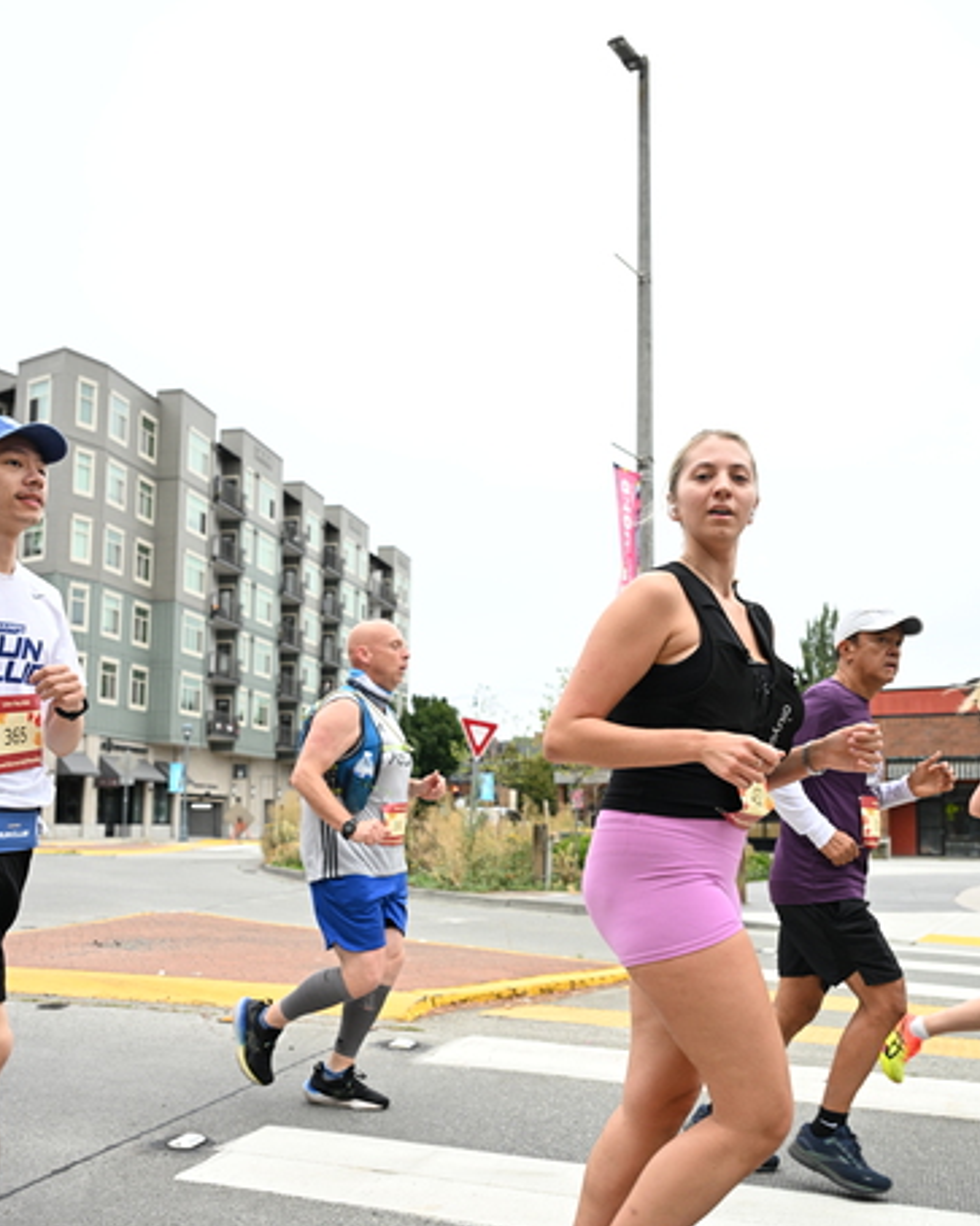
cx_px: 487
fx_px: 1197
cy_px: 710
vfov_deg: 54.0
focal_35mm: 33
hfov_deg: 44.5
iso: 1600
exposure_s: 1/800
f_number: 4
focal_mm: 29
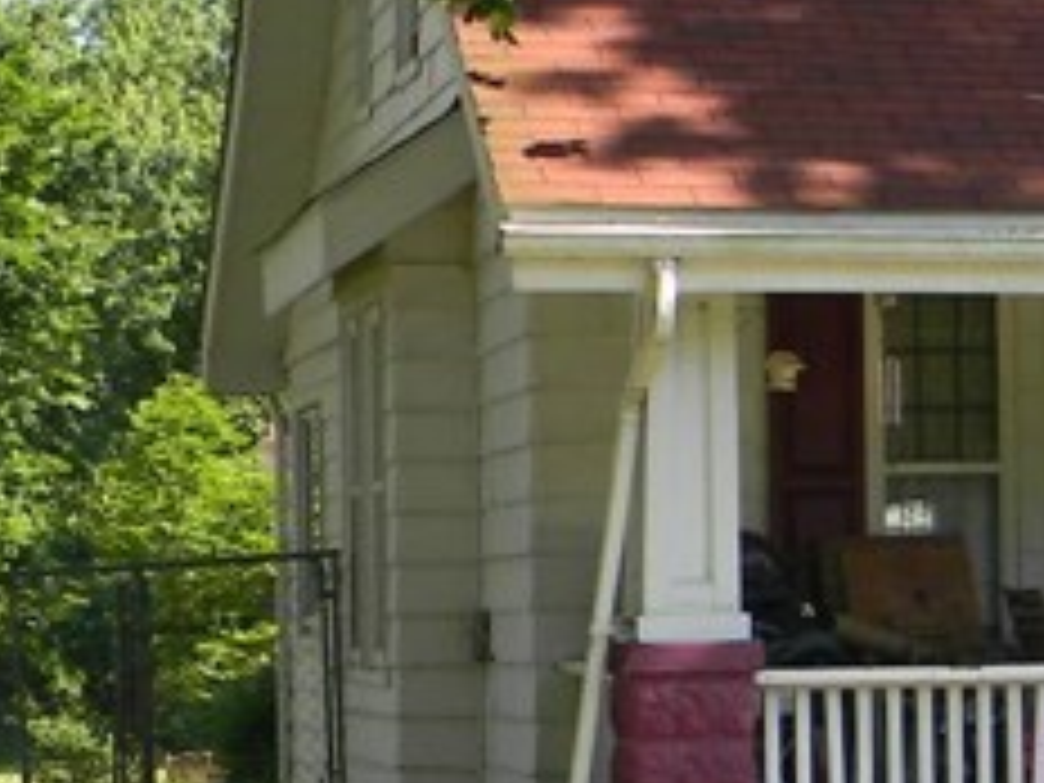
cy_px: 446
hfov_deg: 11.9
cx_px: 1557
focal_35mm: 159
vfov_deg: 9.3
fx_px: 4795
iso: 80
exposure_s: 1/216
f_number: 3.7
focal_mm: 6.4
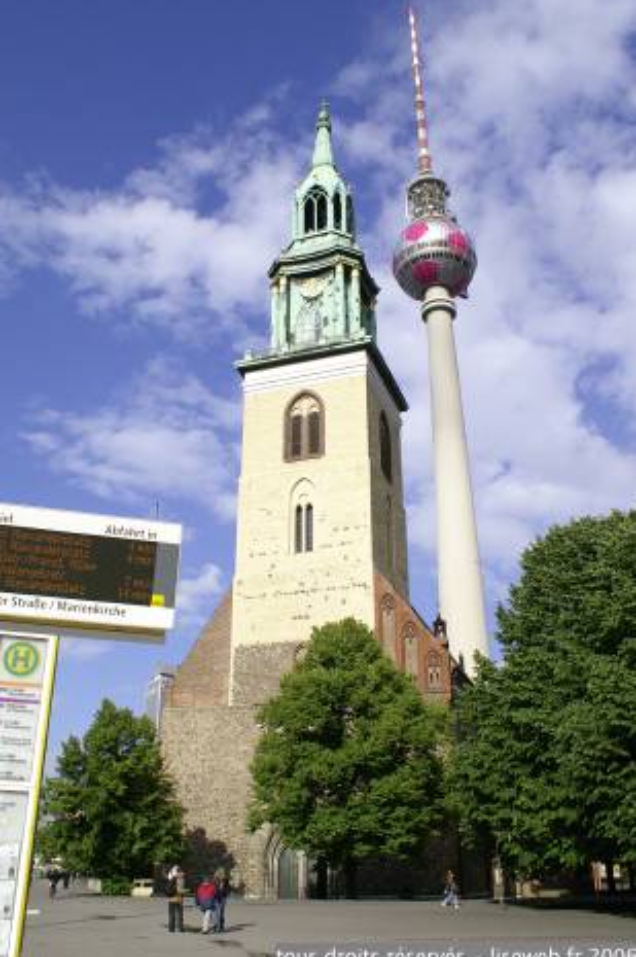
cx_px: 312
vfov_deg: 60.3
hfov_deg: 42.2
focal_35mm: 31
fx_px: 823
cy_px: 475
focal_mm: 20
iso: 100
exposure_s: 1/250
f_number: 9
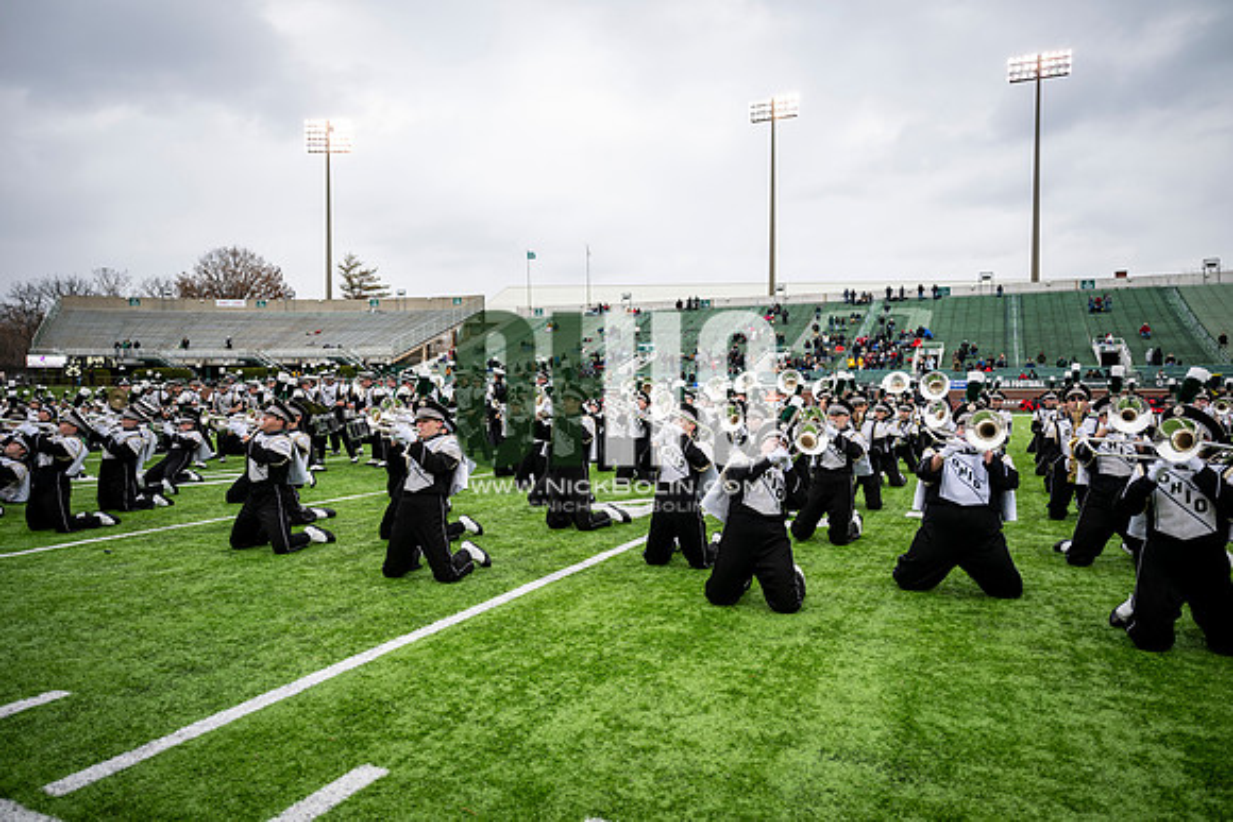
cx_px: 616
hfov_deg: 73.7
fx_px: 822
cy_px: 411
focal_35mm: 24
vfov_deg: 53.2
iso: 100
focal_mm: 24
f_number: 2.8
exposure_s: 1/500
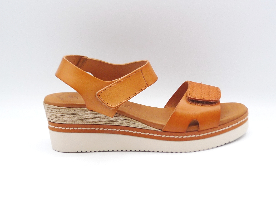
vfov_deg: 29.7
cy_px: 104
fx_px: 391
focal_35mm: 49
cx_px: 138
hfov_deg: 38.9
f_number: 4
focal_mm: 4.8
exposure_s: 1/125
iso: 100
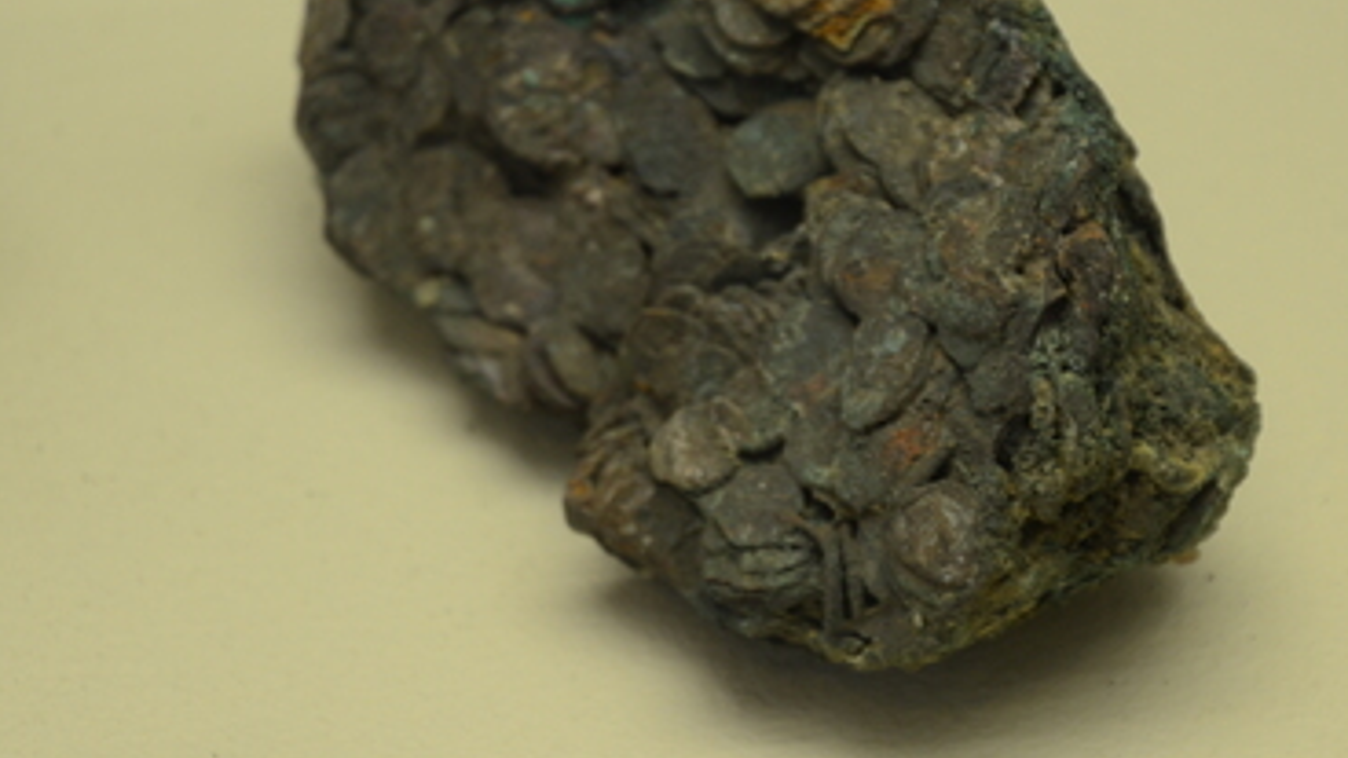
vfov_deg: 5.9
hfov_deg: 10.5
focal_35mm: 206
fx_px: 7363
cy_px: 269
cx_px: 744
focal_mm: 110
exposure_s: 1/80
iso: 1000
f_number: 5.6
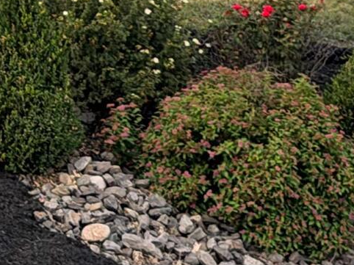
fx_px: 3056
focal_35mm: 299
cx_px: -90
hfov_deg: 6.6
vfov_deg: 4.7
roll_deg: +0.7
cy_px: -523
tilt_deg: +1.6
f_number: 1.78
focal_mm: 6.76
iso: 64
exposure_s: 1/2033
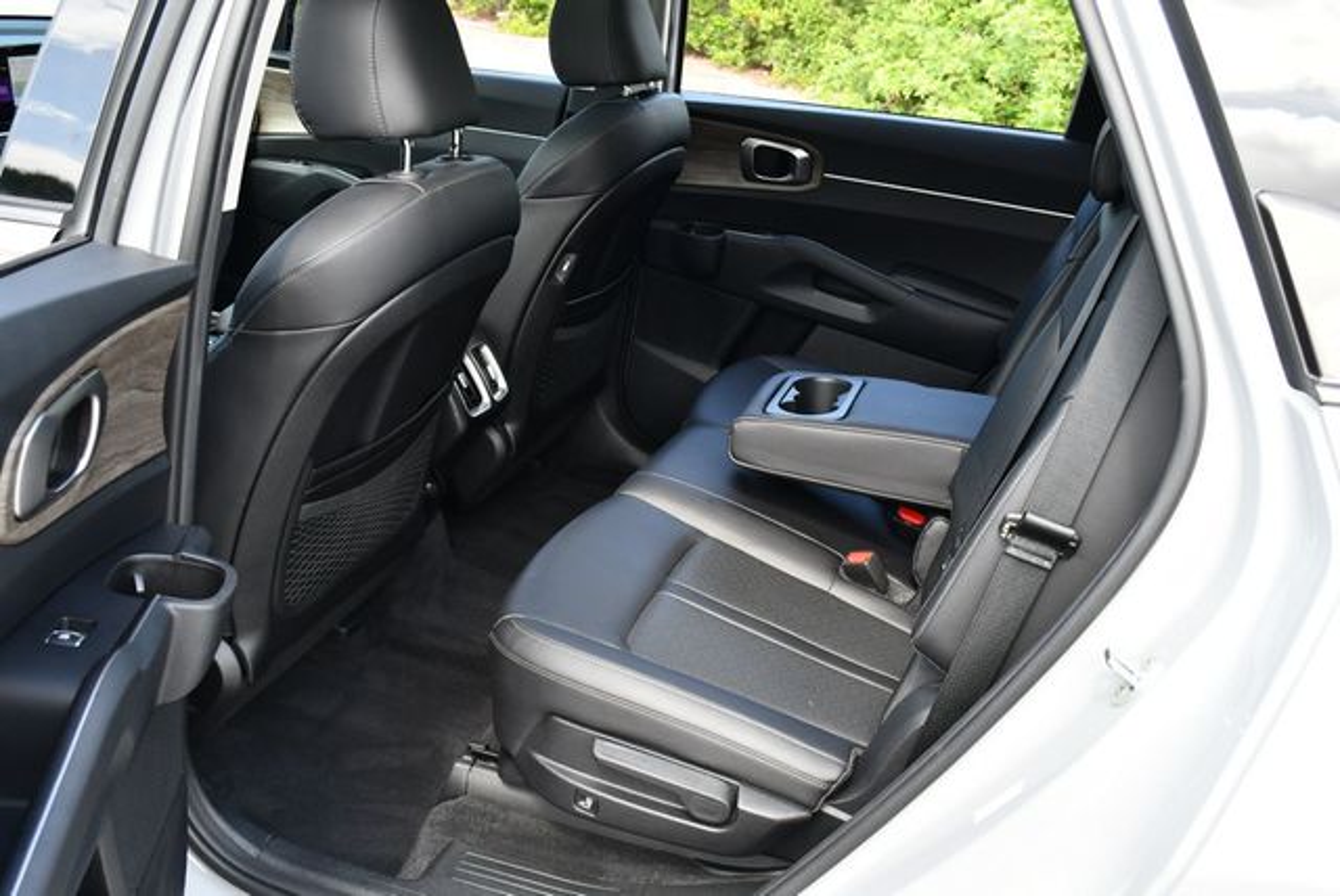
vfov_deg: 36.9
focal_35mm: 36
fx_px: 1341
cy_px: 448
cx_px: 670
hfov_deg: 53.1
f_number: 4.5
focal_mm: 18
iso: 400
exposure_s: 1/250
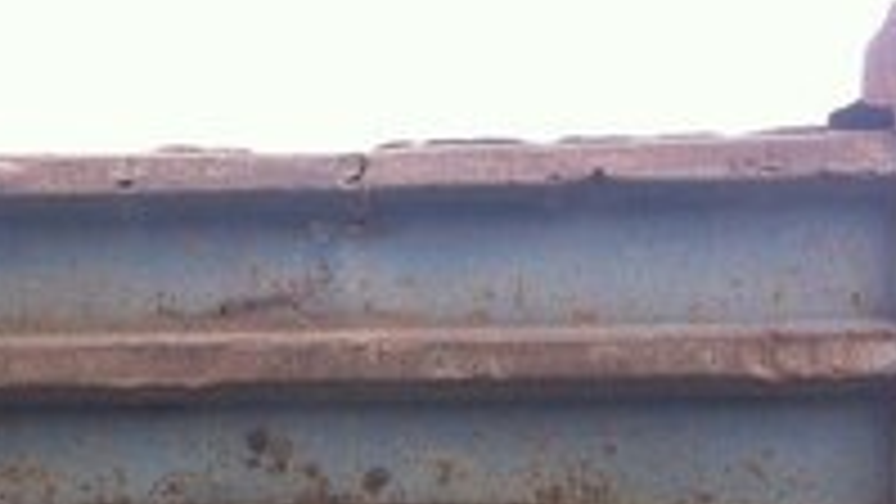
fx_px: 2257
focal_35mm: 95
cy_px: 724
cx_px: 227
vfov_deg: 12.2
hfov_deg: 22.3
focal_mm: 3.85
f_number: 2.8
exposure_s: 1/408
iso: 80
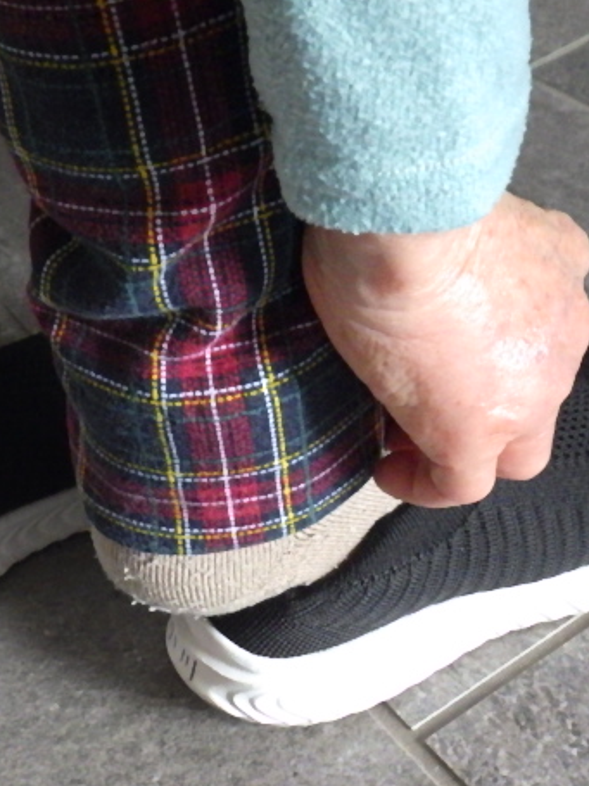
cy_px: 461
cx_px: 340
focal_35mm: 63
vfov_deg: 30.7
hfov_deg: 23.3
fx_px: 1430
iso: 250
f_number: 3.5
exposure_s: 1/45
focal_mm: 5
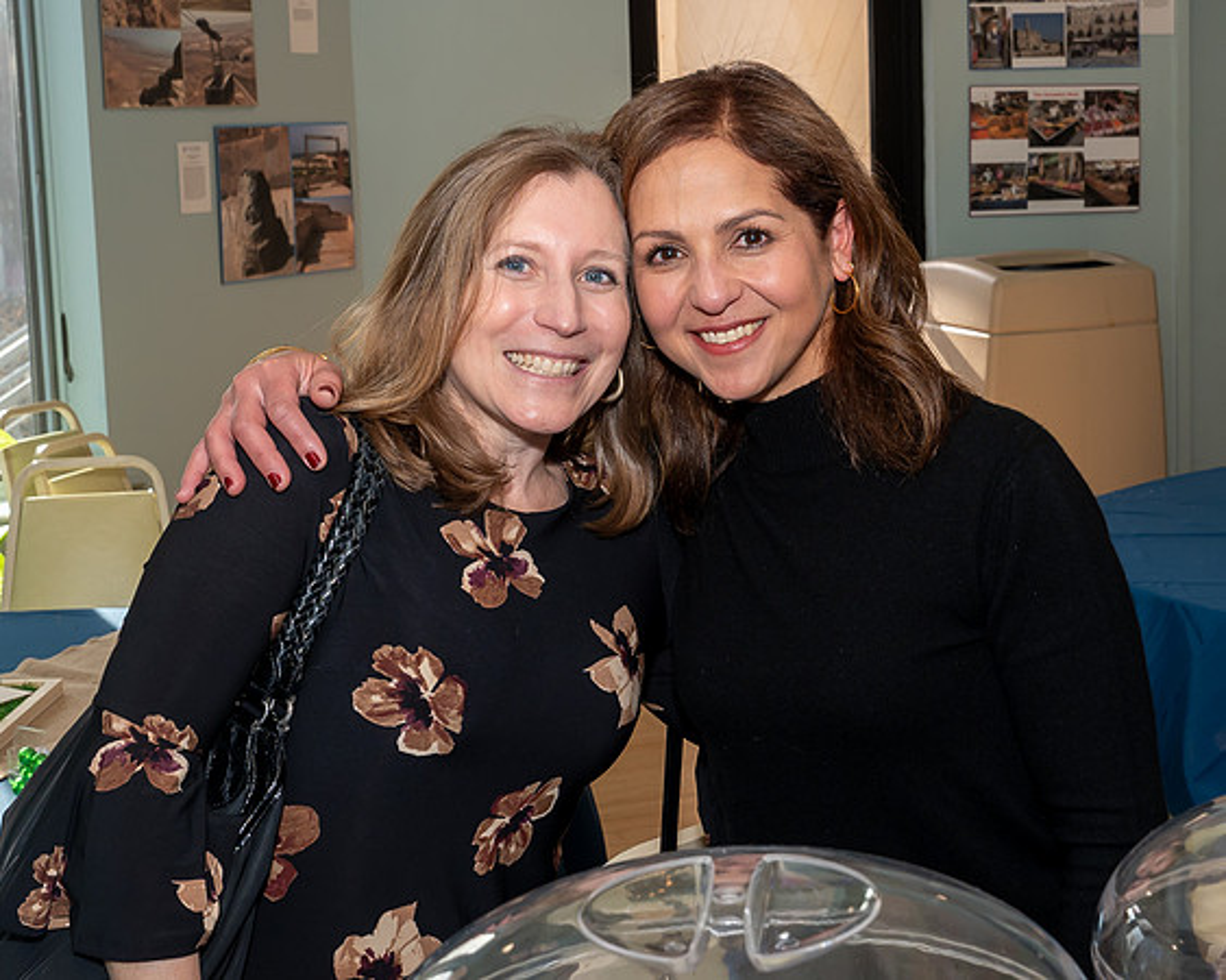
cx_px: 761
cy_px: 379
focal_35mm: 61
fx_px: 2231
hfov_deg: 30.6
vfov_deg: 24.7
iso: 400
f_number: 8
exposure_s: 1/200
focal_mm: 28
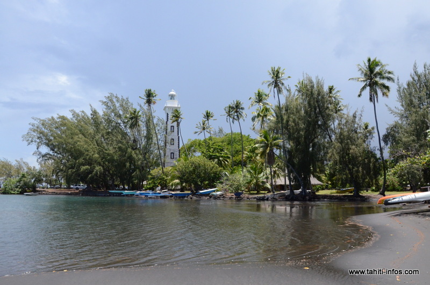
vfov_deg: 47.7
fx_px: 322
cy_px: 142
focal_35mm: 27
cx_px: 215
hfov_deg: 67.5
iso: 2500
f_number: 11
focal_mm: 18
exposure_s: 1/4000
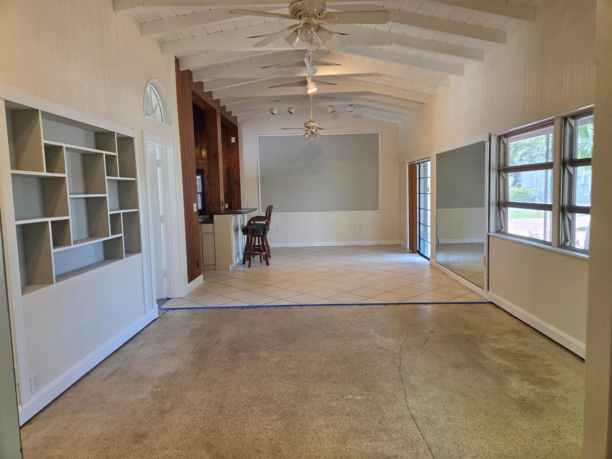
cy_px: 230
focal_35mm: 23
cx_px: 306
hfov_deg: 73.9
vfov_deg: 58.9
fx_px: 407
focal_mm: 5.4
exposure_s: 1/120
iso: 125
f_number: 1.8
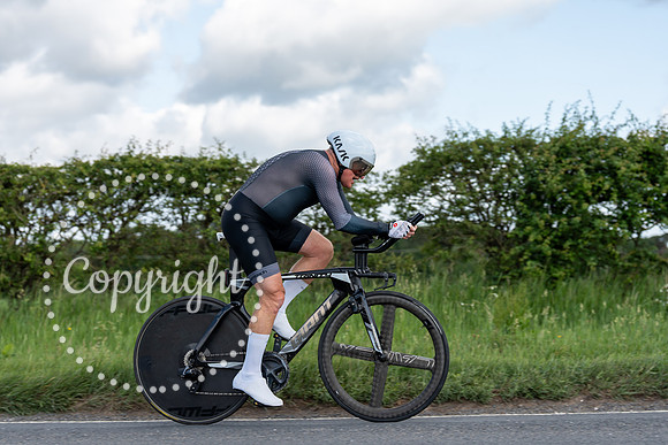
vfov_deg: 19.5
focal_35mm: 70
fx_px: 1299
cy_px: 222
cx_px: 334
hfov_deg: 28.8
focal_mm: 70
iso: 160
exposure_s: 1/1000
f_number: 3.5
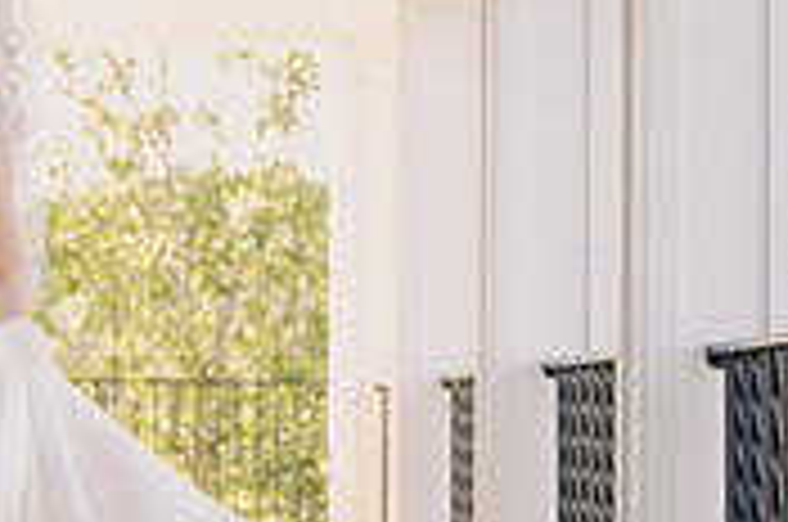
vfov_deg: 6.5
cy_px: 440
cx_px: 110
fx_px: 4566
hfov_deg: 9.8
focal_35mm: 209
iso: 100
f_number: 2.8
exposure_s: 1/320
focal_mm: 56
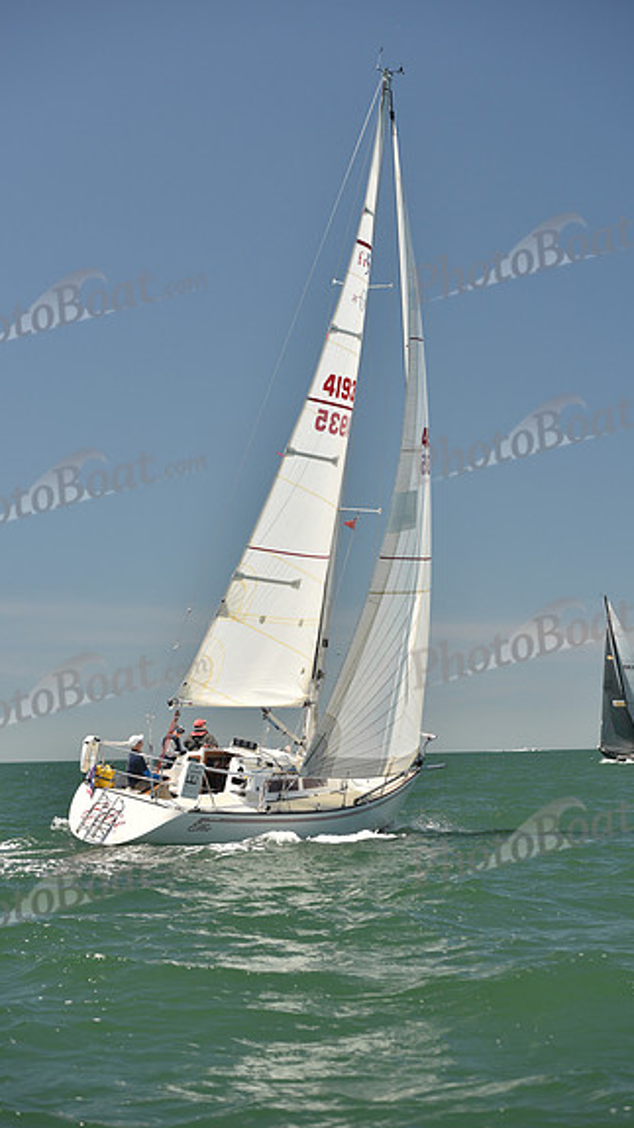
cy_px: 565
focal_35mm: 74
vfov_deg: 28.6
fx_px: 2214
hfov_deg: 16.3
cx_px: 309
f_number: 4.5
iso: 250
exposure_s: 1/800
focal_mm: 70
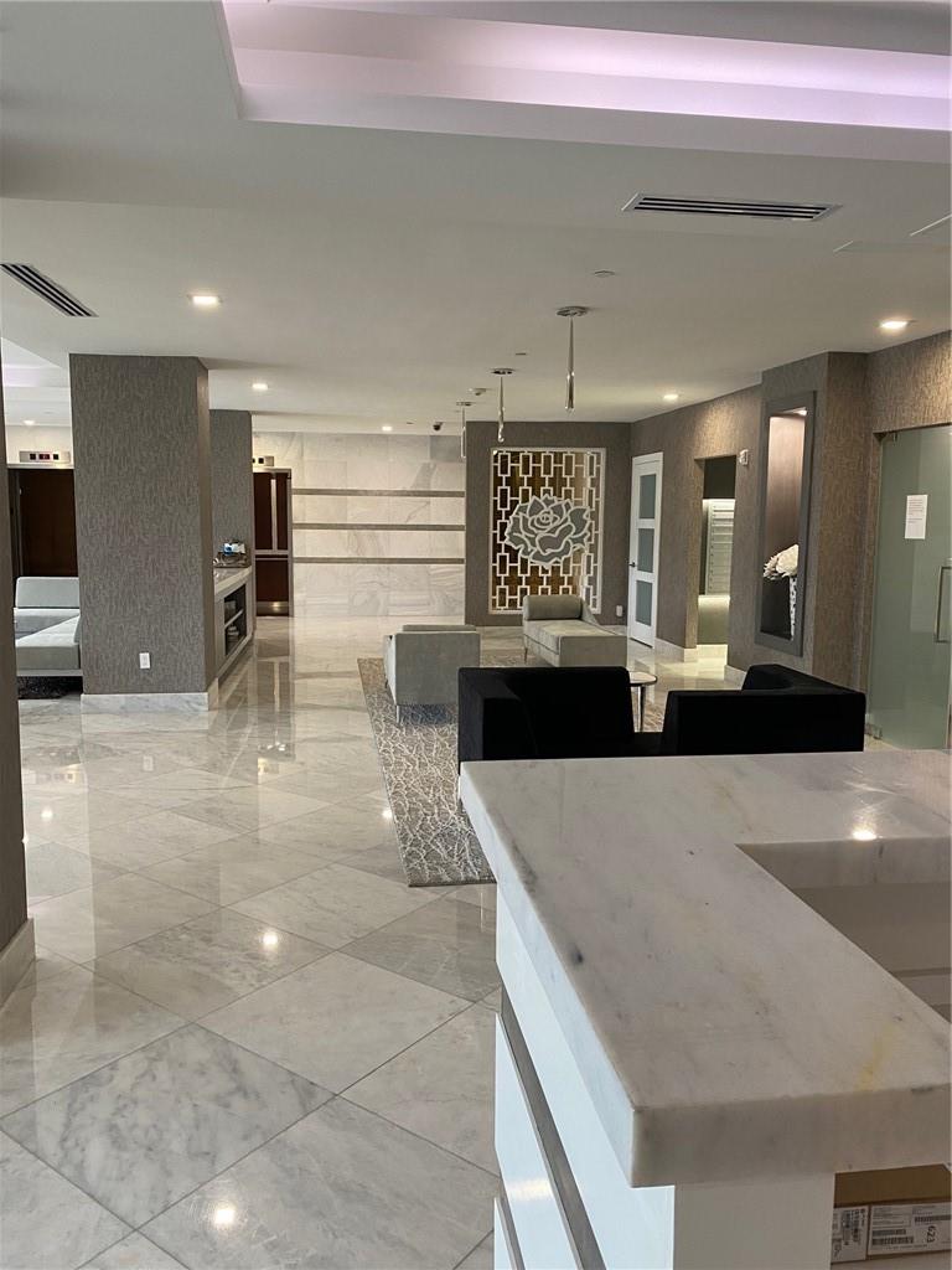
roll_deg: -0.9
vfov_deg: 67.3
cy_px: 635
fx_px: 953
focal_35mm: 26
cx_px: 476
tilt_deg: -6.6
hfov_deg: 53.1
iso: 100
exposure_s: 1/60
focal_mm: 4.25
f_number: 1.8
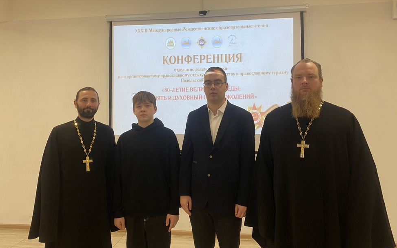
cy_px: 102
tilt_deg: +2.1
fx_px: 314
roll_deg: +0.3
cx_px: 189
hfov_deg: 64.6
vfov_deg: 43.0
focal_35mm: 29
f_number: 1.8
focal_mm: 4.25
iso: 64
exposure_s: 1/50
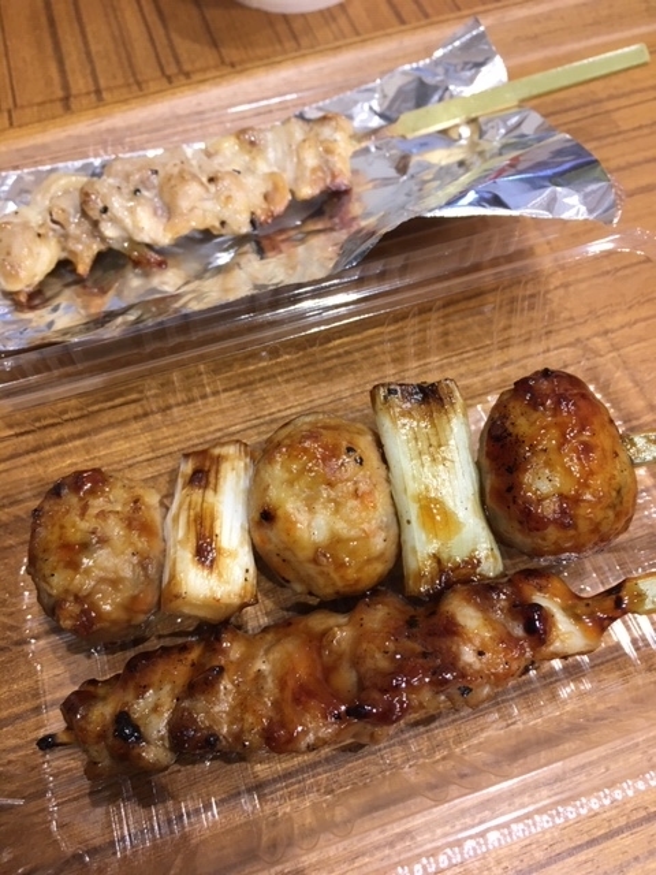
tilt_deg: -59.1
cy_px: 438
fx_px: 733
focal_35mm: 29
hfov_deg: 48.2
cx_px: 328
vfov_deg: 61.7
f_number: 2.2
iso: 40
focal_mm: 4.15
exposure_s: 1/30
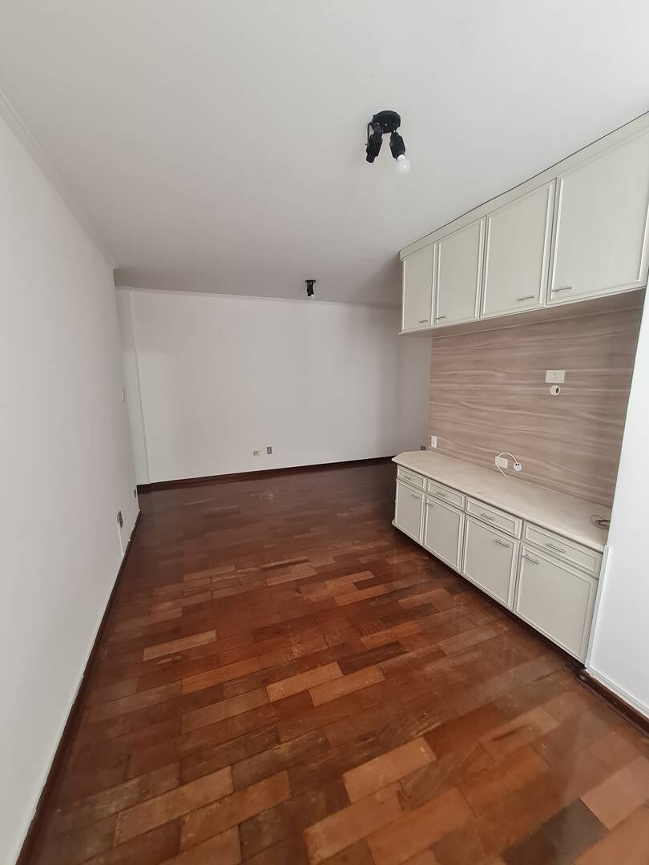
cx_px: 324
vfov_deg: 106.2
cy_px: 432
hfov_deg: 89.9
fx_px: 325
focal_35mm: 13
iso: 250
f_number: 2.2
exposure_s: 1/60
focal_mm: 1.74
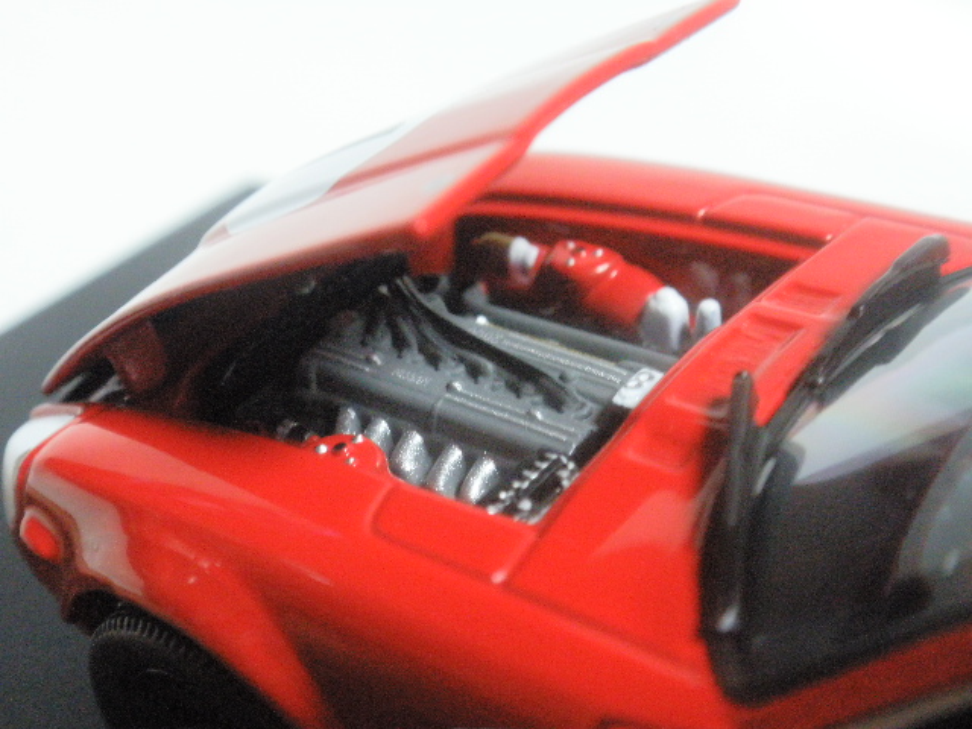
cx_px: 486
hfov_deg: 36.8
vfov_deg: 28.0
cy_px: 364
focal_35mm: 52
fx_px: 1460
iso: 200
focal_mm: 9.1
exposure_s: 1/15
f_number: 4.3
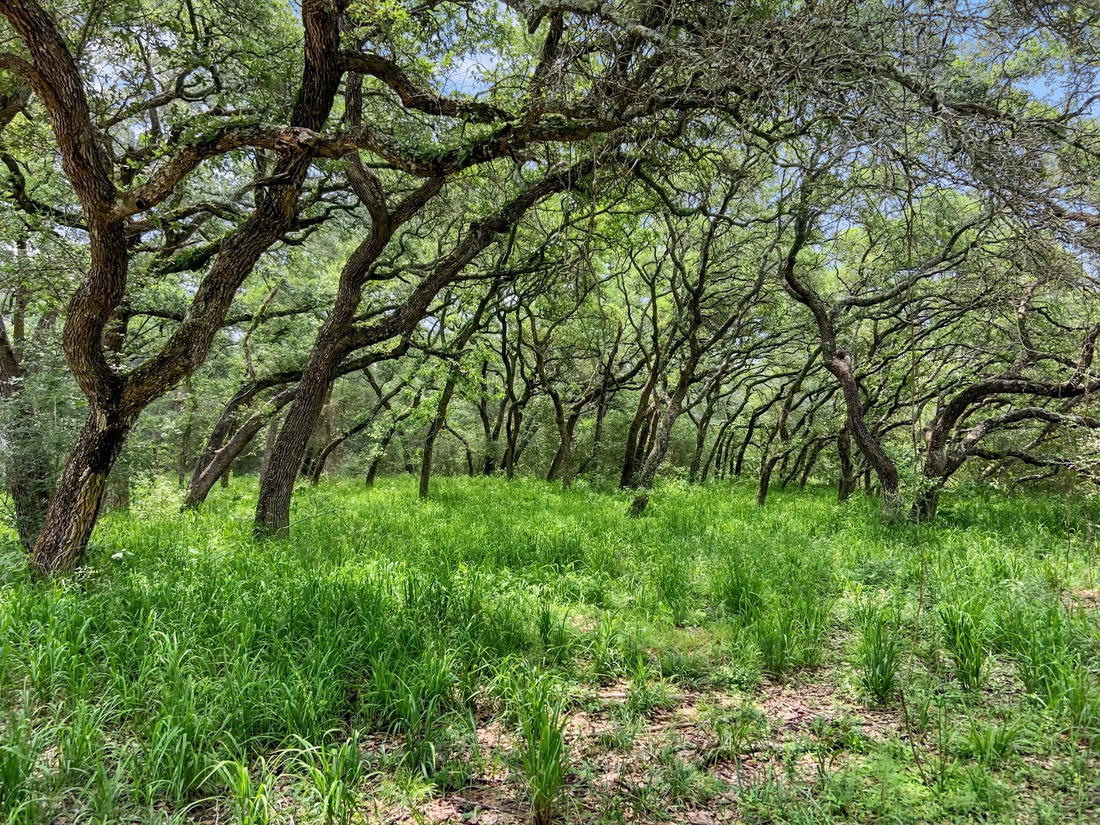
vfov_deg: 53.1
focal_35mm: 26
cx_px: 550
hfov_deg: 67.3
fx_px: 826
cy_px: 412
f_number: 1.8
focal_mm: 4.25
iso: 25
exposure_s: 1/230
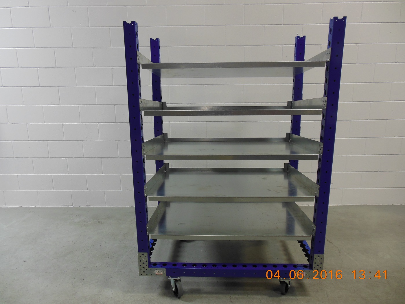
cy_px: 152
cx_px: 202
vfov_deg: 54.9
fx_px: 292
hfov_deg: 69.4
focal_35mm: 25
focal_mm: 4.5
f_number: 3.2
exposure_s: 1/30
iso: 160
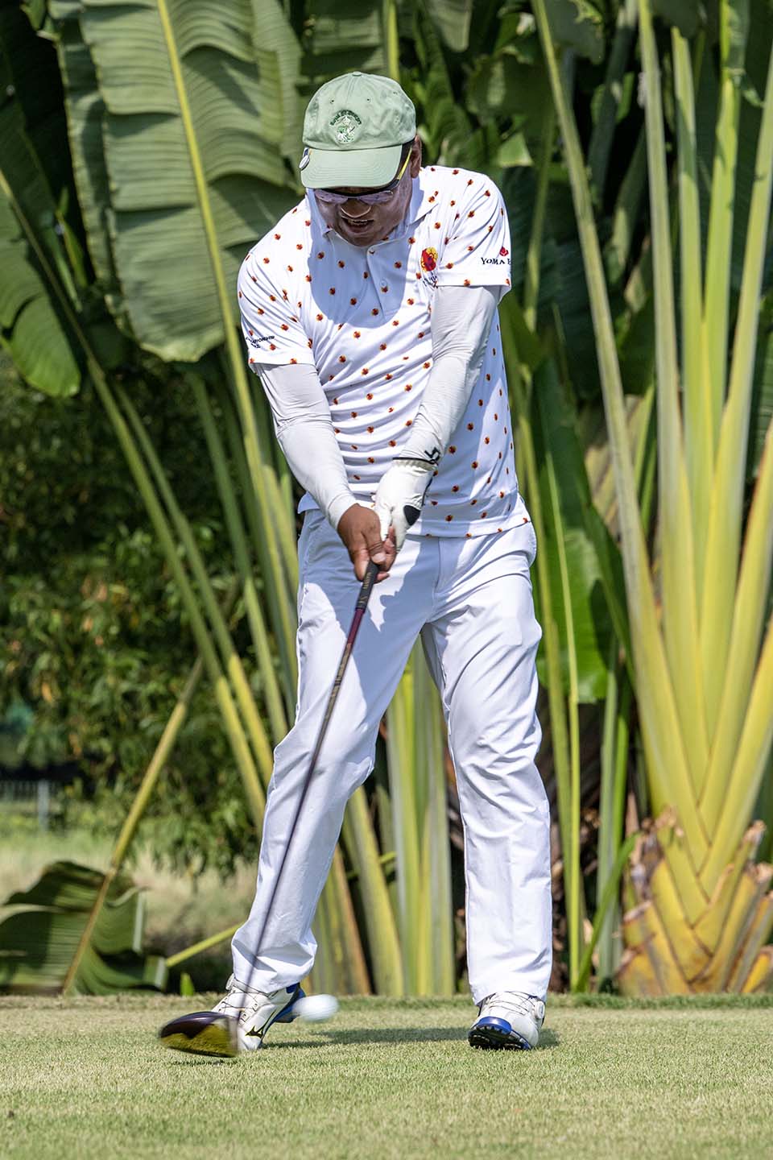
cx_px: 386
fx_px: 3543
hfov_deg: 12.5
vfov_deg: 18.6
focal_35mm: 110
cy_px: 580
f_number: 5.6
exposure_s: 1/2000
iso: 280
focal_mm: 110
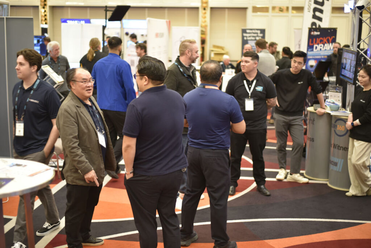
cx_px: 186
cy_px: 124
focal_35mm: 50
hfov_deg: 39.6
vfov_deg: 27.0
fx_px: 516
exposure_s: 1/60
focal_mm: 50
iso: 800
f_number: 1.8
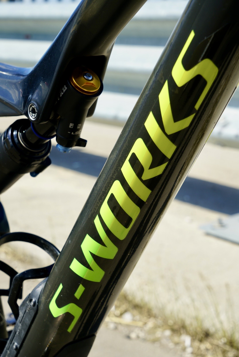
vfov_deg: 28.8
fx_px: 696
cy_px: 178
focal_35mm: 70
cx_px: 120
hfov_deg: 19.5
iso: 100
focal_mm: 70
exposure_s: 1/100
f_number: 11
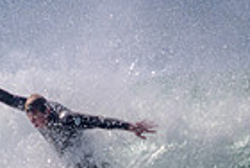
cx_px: -4
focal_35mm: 3303
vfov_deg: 0.4
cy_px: 246
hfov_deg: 0.6
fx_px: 22986
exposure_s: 1/2000
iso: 560
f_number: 11
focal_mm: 800
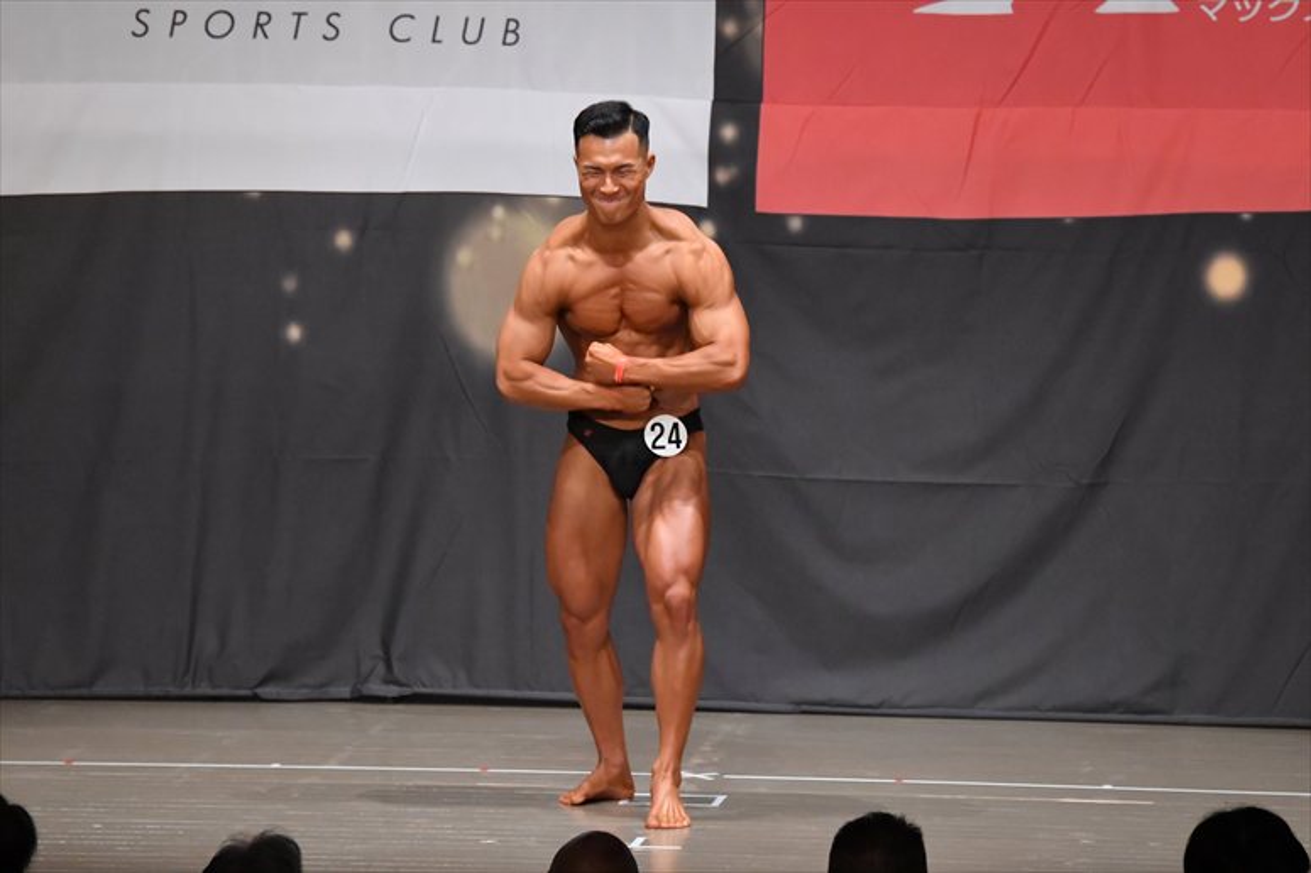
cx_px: 656
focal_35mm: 202
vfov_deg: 6.8
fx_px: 7353
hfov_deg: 10.2
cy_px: 436
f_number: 5.6
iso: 6400
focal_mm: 135
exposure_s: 1/400
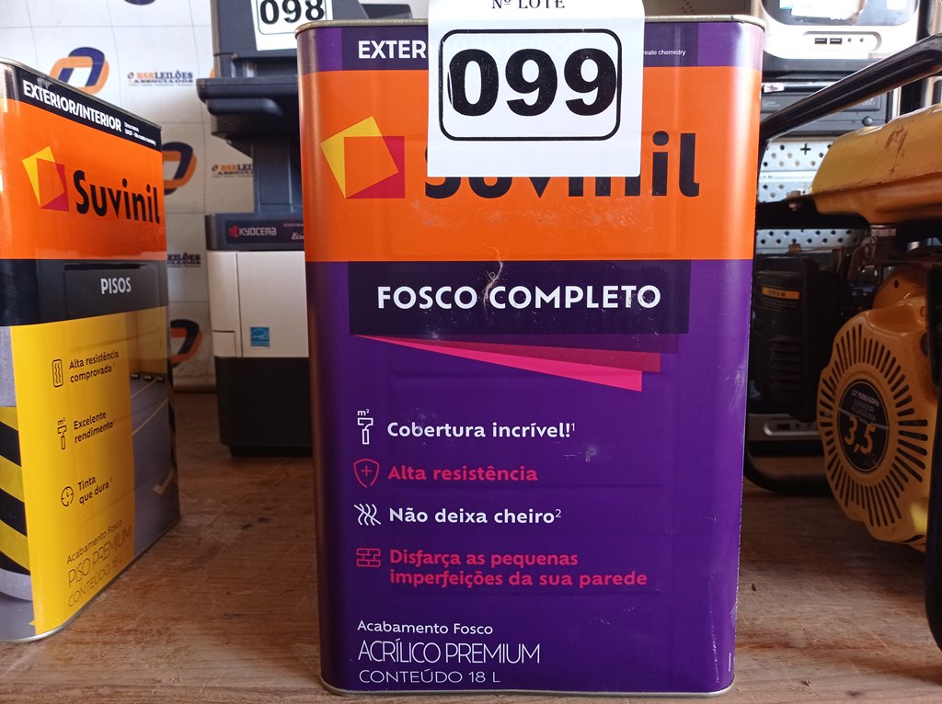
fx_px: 761
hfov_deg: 63.5
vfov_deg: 49.7
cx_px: 471
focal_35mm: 28
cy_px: 352
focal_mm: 4.7
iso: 294
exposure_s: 1/30
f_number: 1.79
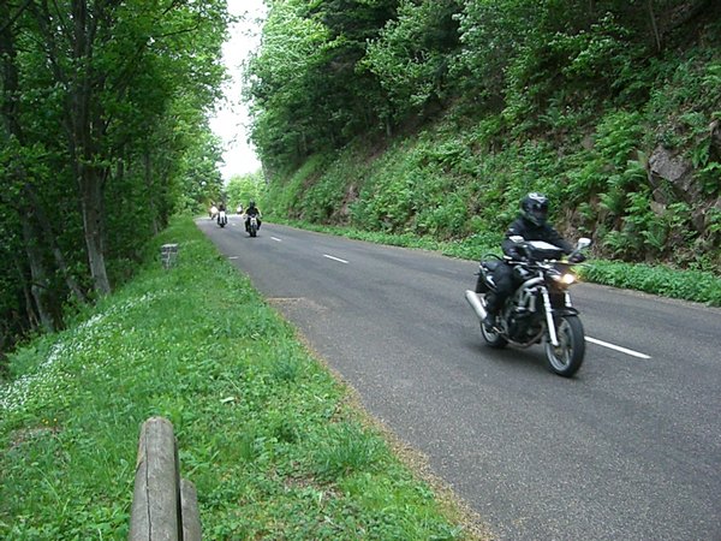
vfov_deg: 37.7
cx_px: 360
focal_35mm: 38
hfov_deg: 49.0
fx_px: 791
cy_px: 270
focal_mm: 6.2
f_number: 2.7
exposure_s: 1/250
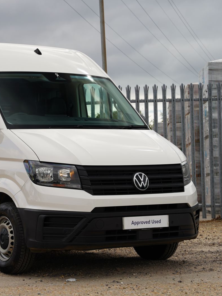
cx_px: 37
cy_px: 148
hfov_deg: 15.7
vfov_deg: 21.1
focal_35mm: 93
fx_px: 797
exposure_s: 1/320
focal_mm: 64.1
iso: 100
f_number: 5
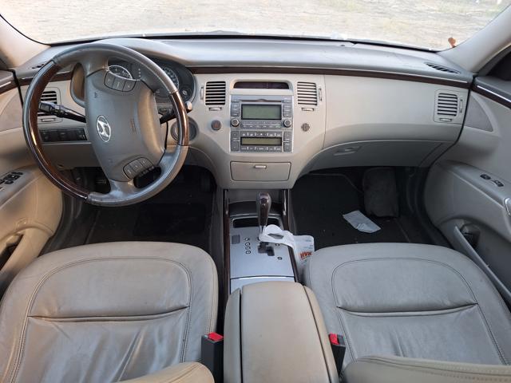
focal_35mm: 23
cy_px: 192
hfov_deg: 73.9
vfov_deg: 58.9
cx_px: 256
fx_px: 340
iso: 125
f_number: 1.8
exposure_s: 1/40
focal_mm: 5.54
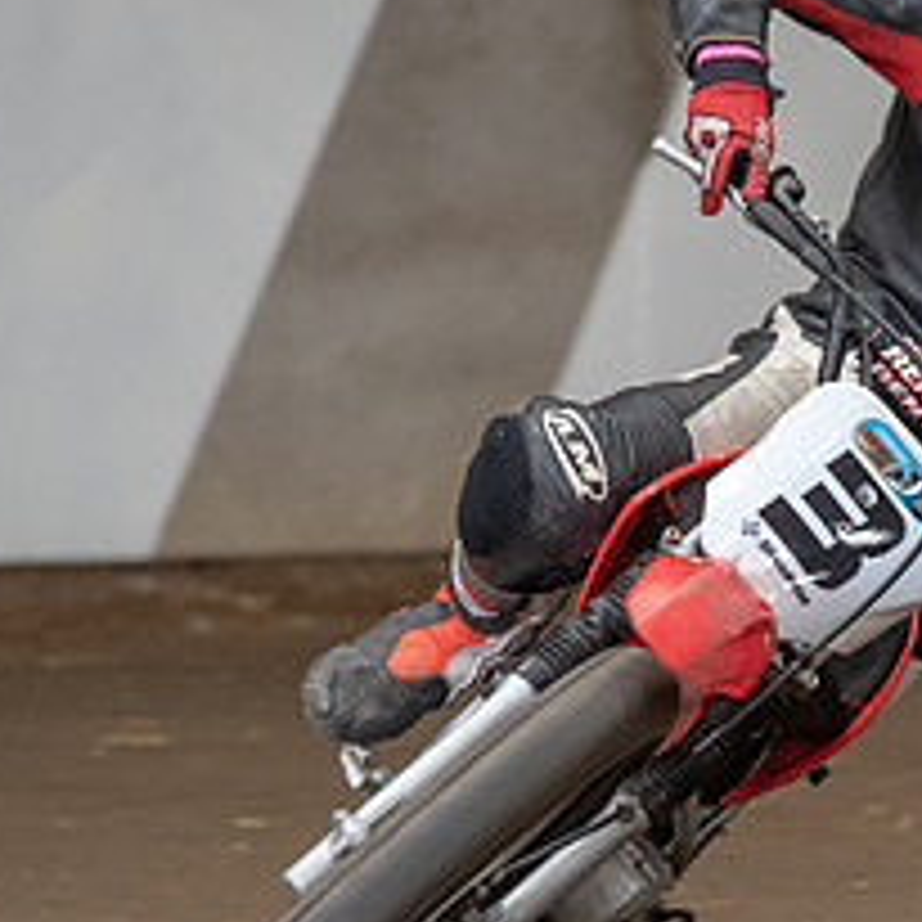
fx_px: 17568
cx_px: 924
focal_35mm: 583
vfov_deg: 3.0
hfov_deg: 3.0
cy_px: 597
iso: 1600
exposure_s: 1/125
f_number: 3.5
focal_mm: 200
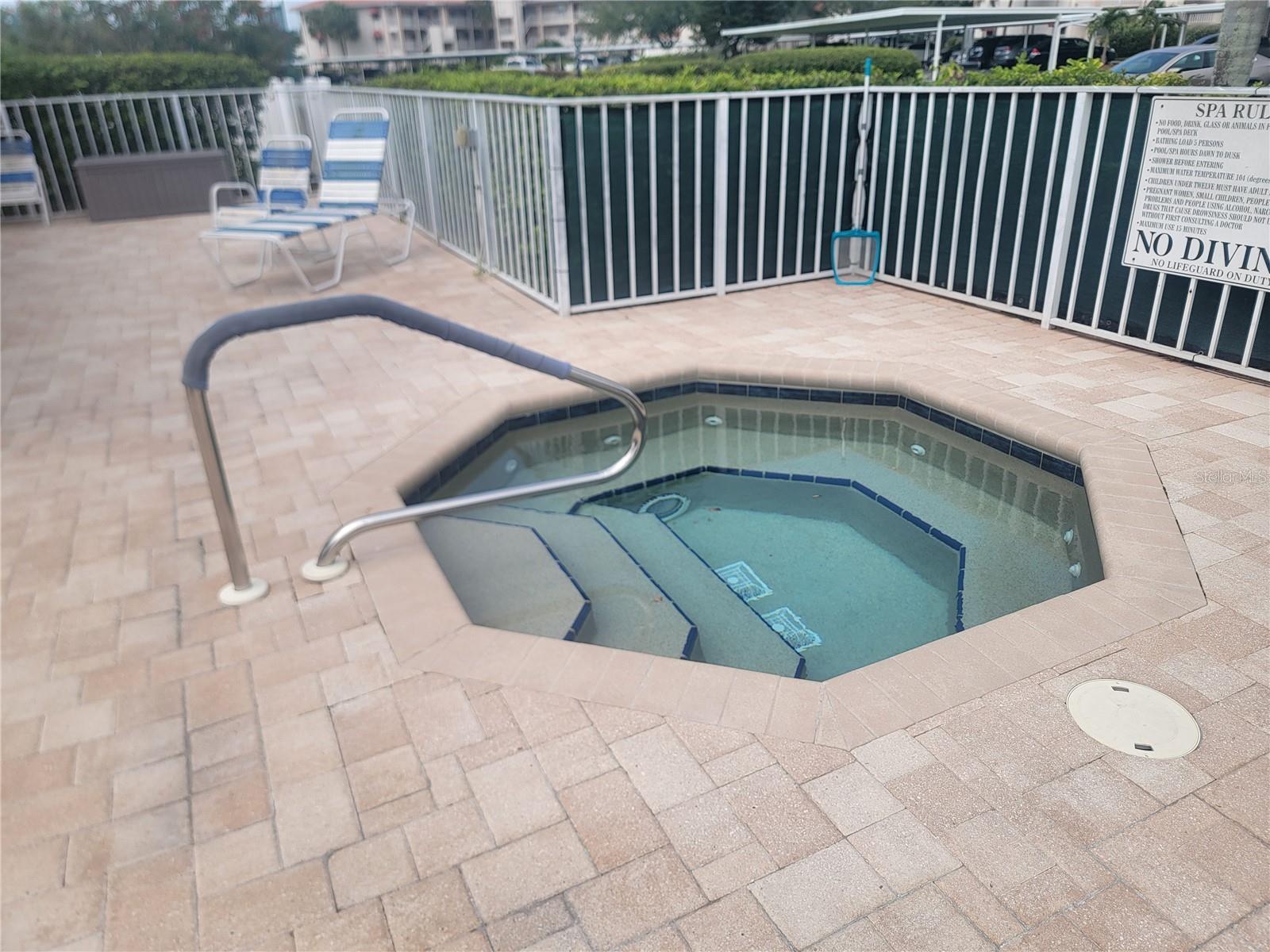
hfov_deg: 71.6
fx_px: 881
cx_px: 635
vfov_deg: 56.8
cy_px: 476
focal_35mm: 24
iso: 16
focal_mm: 6.7
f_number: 1.8
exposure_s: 1/1044
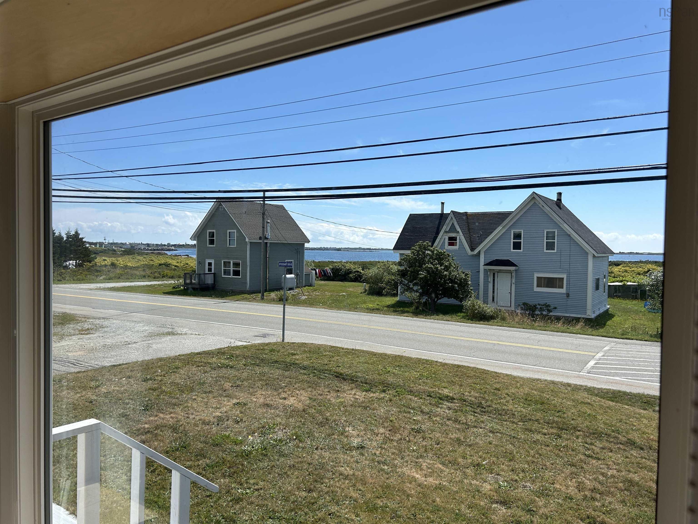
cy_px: 262
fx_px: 524
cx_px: 349
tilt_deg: -0.8
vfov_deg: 53.1
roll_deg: -0.9
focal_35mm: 26
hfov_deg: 67.3
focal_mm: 5.7
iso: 50
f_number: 1.5
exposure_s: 1/5319
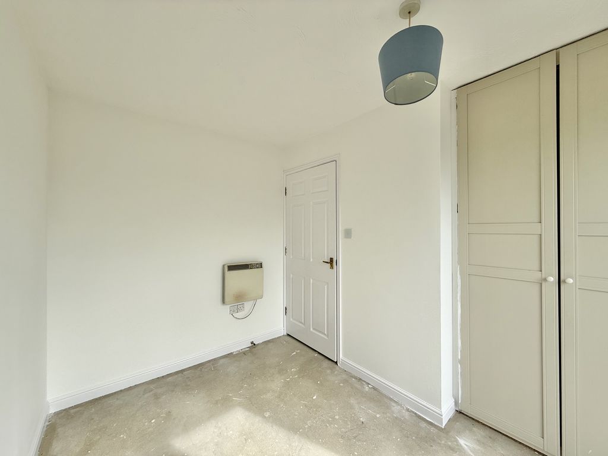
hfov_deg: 102.1
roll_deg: +0.0
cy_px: 228
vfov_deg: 85.7
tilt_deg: +0.7
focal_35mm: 14
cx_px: 304
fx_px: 246
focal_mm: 2.22
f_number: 2.2
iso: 50
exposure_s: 1/531
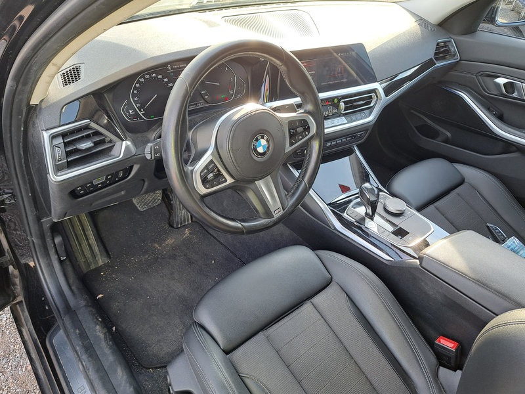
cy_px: 197
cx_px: 262
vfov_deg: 56.8
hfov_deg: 71.6
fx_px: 364
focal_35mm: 24
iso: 50
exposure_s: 1/50
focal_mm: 5.23
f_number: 1.8
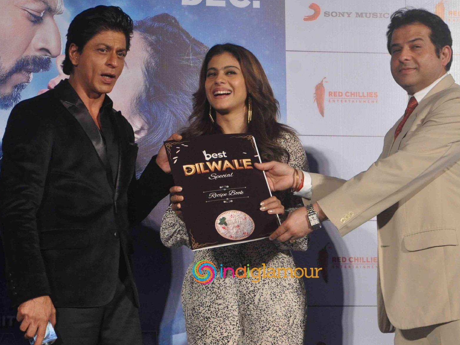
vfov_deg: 8.4
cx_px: 257
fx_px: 2348
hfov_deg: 11.2
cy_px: 170
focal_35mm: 177
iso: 1250
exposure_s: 1/80
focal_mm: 85
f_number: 8
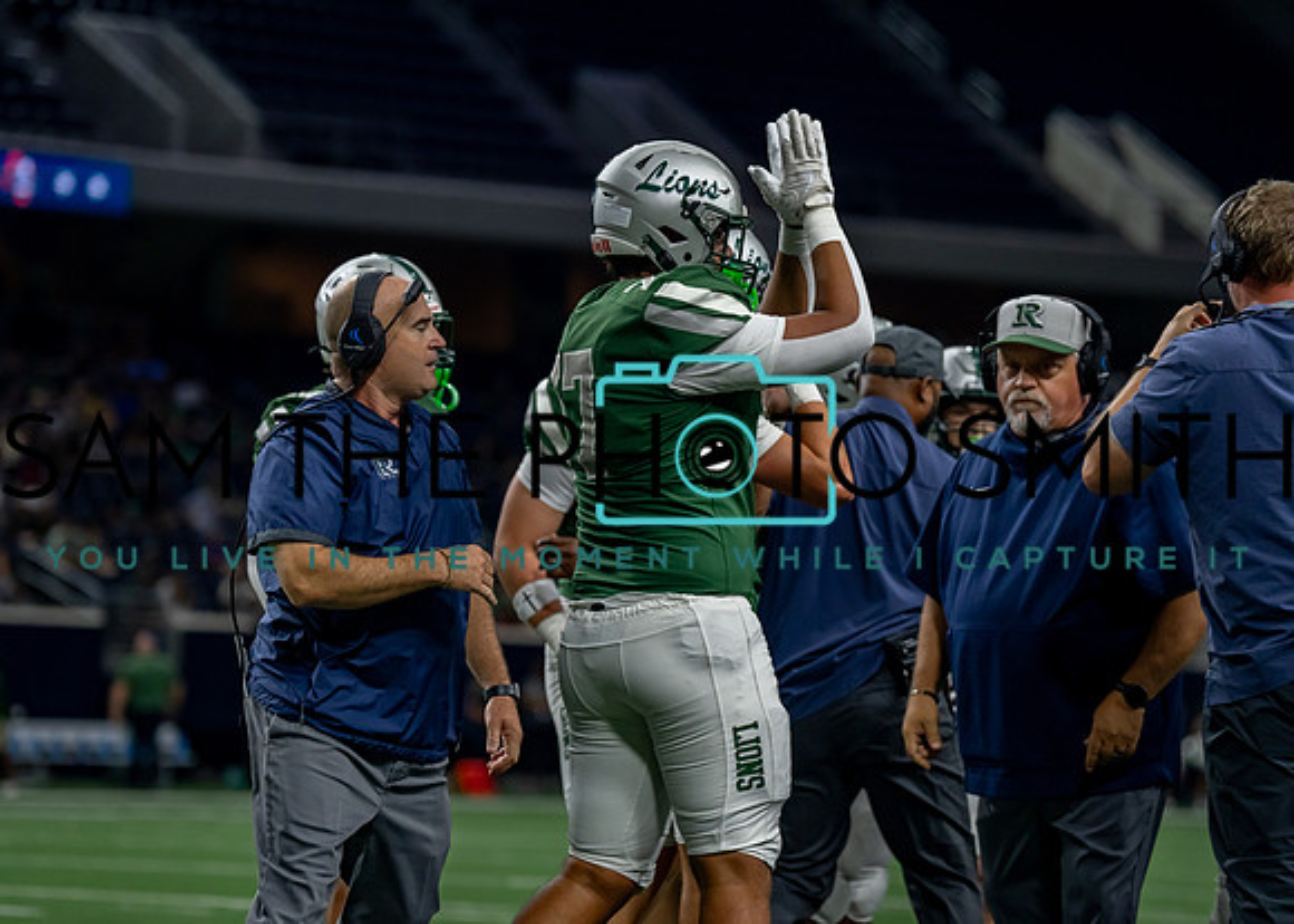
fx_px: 6148
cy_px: 516
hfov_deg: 12.0
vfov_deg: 8.6
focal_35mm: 167
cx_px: 547
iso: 1600
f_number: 2.8
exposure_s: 1/1000
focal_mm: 131
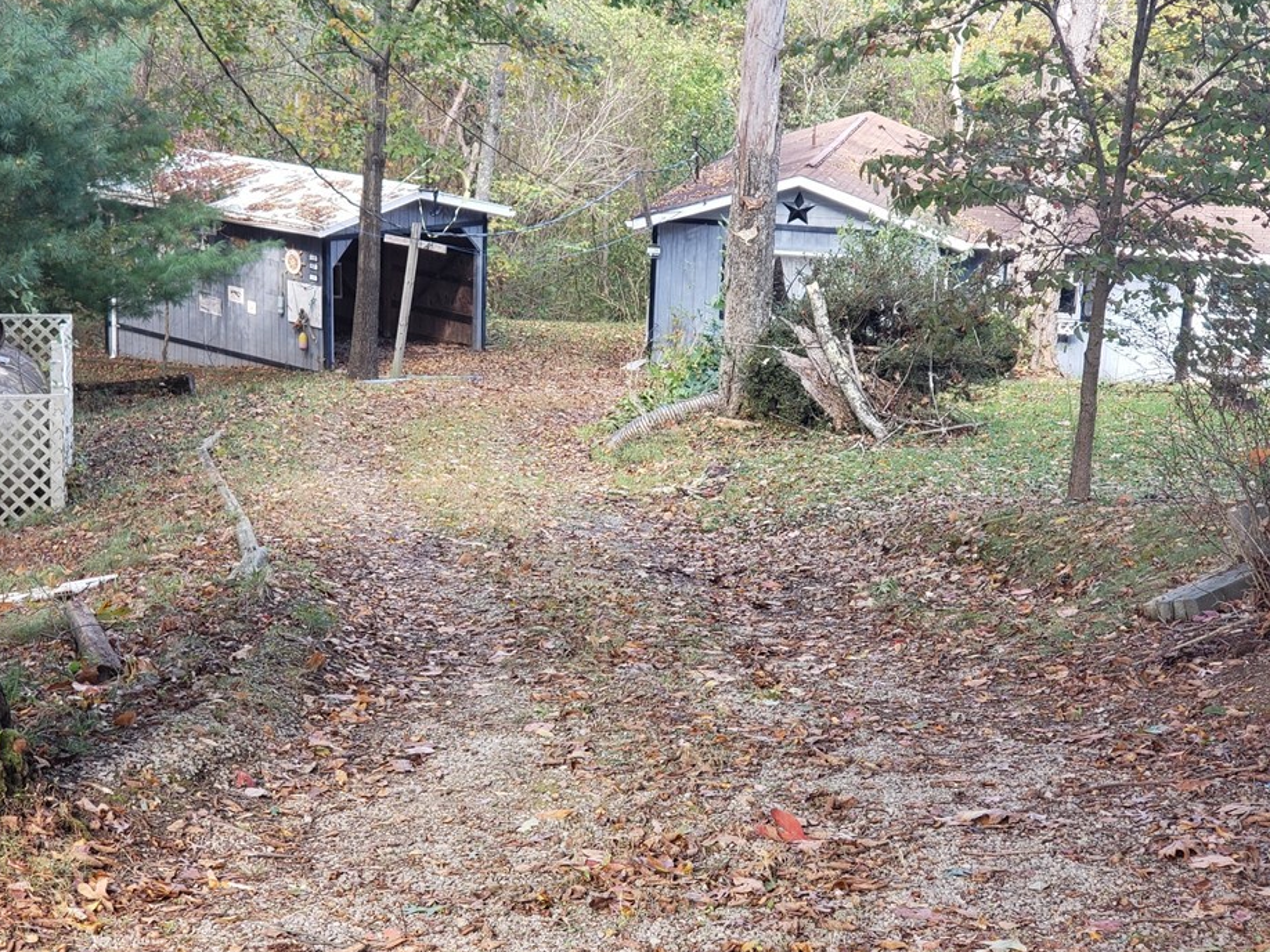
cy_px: 504
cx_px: 629
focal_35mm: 58
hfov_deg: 33.2
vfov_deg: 25.2
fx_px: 2128
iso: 32
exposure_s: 1/39
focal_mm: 6
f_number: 2.4
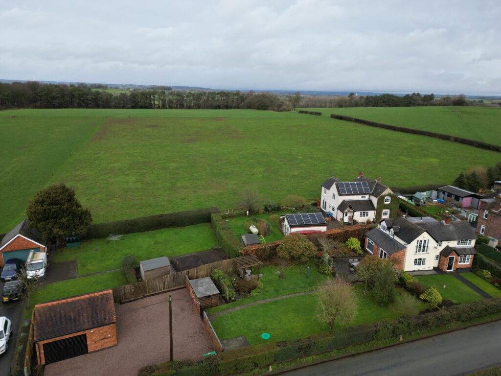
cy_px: 188
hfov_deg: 71.6
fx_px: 347
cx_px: 250
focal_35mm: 24
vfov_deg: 56.8
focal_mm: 6.72
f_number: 1.7
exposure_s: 1/1250
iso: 130
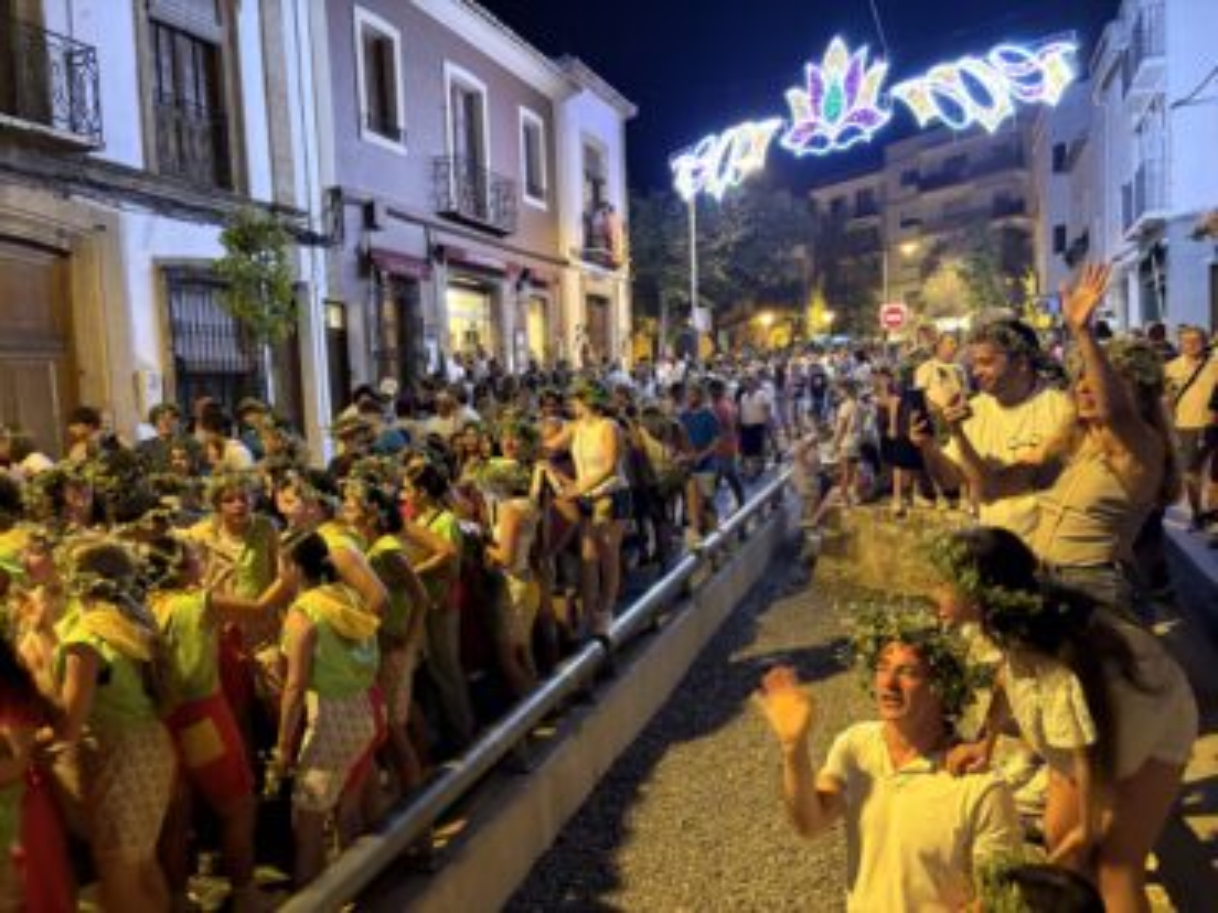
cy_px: 456
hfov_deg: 67.3
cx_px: 609
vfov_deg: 53.1
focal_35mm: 26
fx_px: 915
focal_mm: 5.96
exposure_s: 1/25
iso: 640
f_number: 1.6
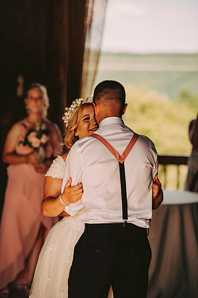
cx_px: 99
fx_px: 1072
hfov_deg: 10.5
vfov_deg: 15.8
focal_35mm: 130
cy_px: 149
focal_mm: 130
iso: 320
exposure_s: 1/1250
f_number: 2.8
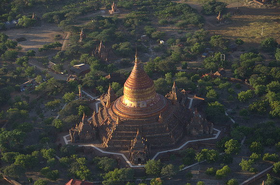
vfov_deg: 14.0
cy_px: 92
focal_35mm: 98
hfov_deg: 21.0
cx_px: 140
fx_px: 757
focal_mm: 65
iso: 100
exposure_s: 1/250
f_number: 5
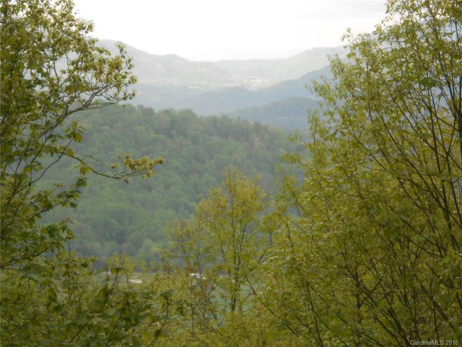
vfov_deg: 9.5
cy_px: 174
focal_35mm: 156
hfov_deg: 12.7
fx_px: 2082
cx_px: 231
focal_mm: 27.6
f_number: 6.5
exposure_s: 1/400
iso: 400
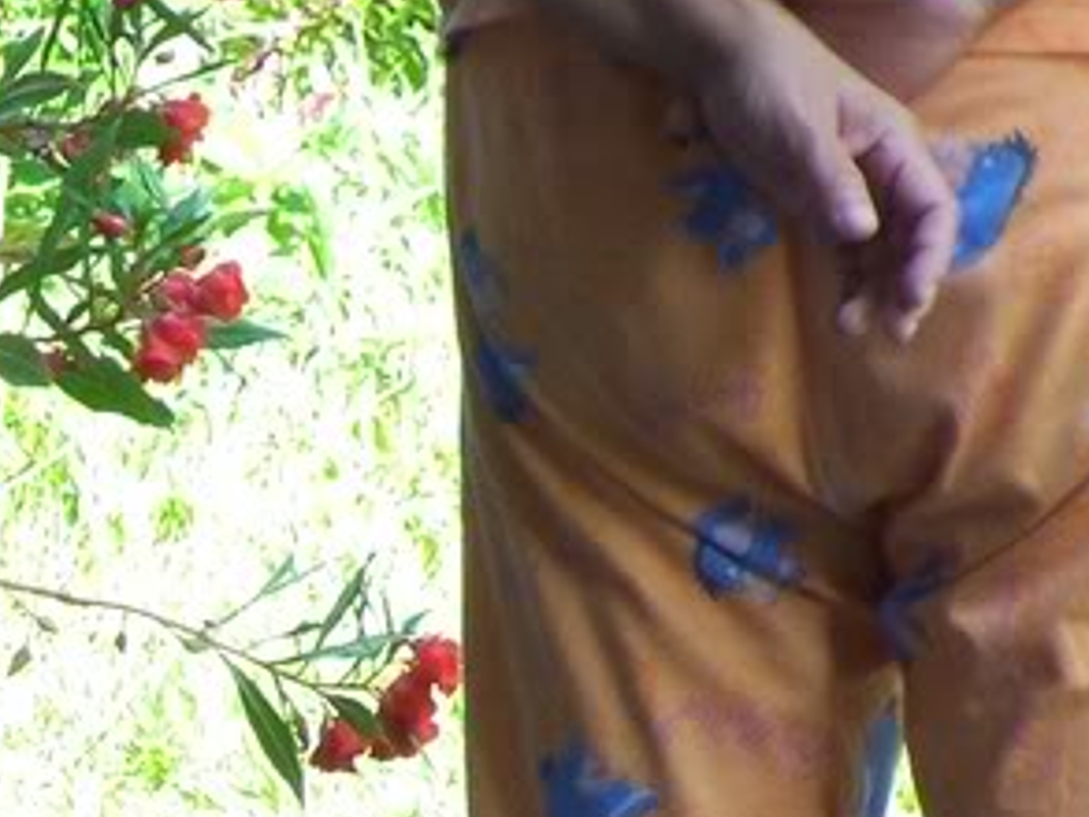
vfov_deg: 2.5
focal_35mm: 595
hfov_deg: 3.3
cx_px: -353
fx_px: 18726
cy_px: 943
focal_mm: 36.2
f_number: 3.2
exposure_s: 1/125
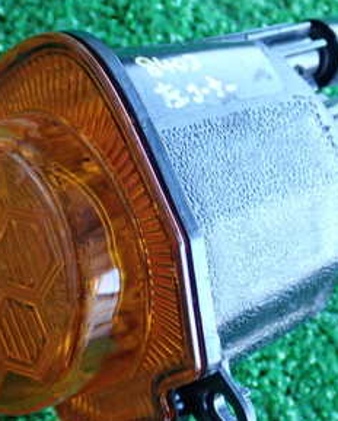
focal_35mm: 87
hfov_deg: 17.7
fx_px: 1086
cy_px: 220
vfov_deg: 21.9
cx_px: 165
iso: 320
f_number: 2.9
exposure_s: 1/40
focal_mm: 7.86
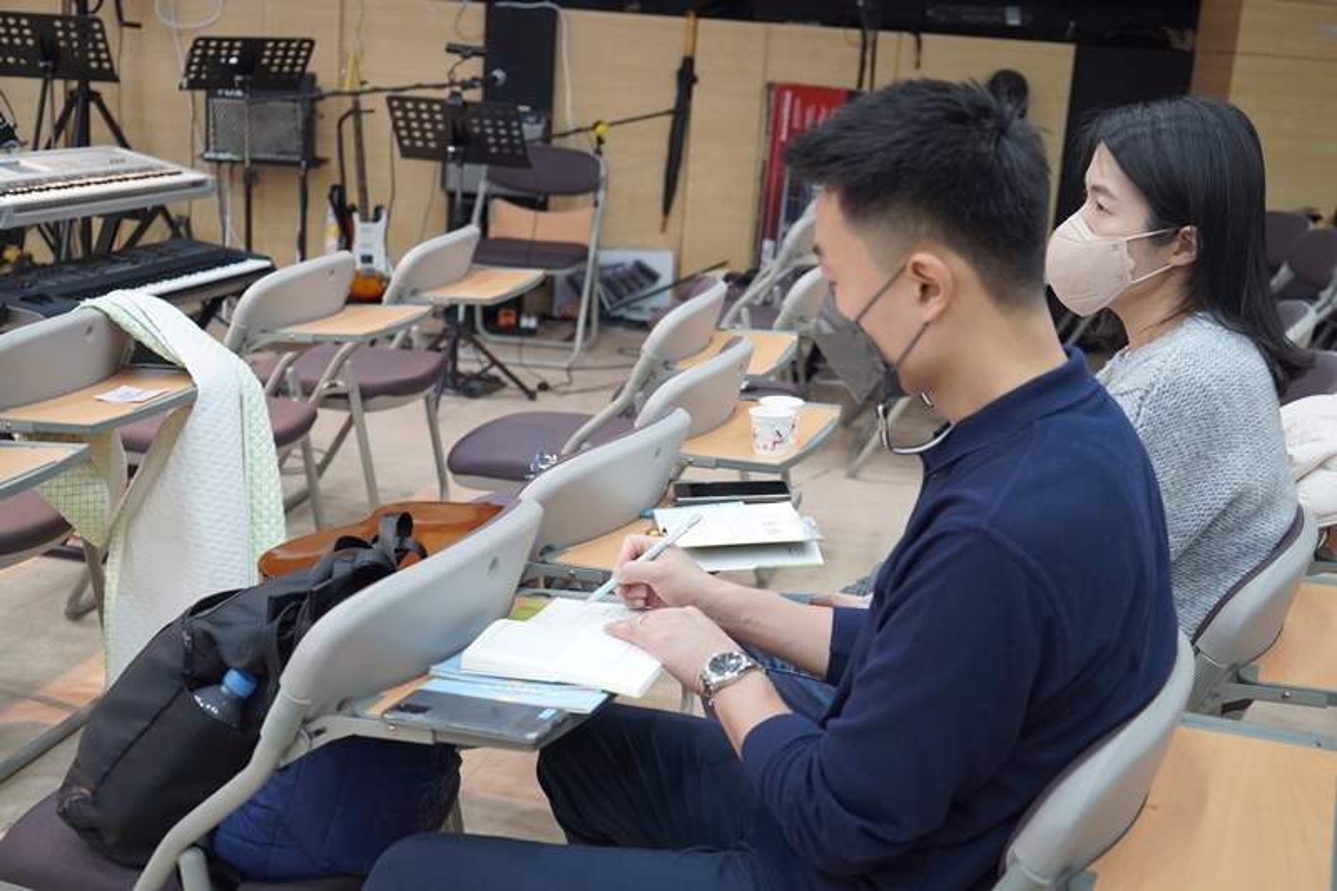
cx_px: 668
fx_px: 1559
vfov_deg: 31.9
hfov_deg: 46.4
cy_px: 446
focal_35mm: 42
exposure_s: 1/160
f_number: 4
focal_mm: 42
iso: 1600
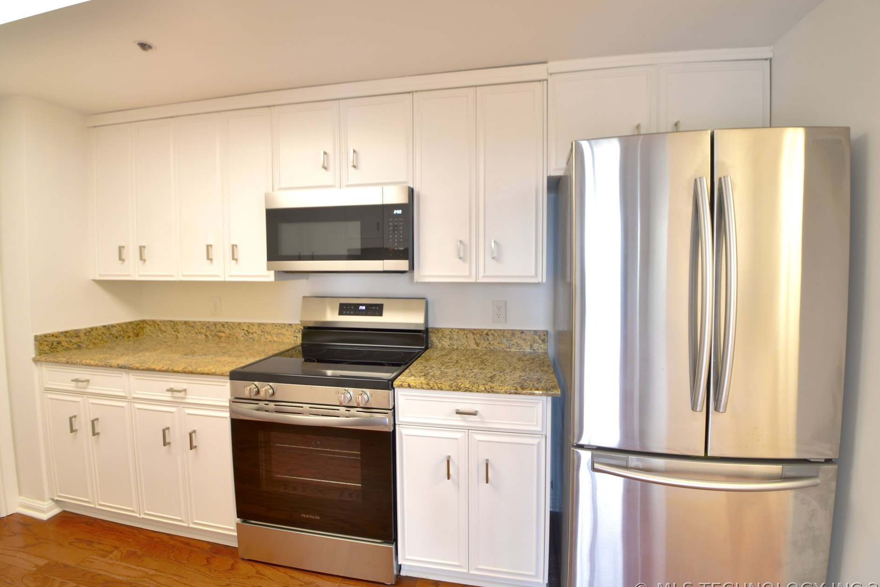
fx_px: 367
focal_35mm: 15
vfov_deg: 77.3
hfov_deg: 100.4
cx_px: 446
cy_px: 289
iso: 320
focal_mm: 14
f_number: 9
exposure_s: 1/10
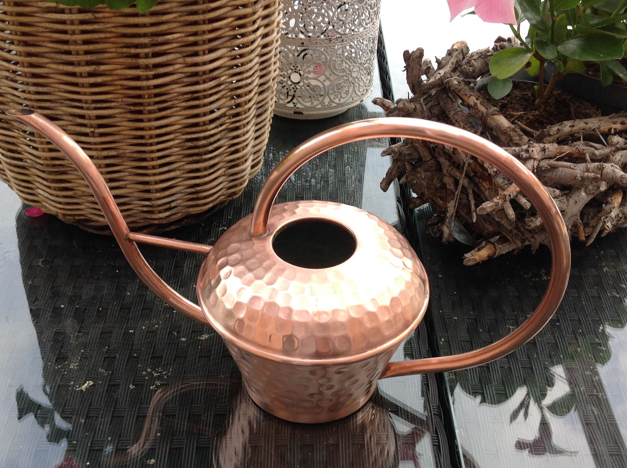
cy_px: 259
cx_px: 314
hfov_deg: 45.8
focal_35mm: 41
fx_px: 742
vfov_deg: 35.0
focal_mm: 4.28
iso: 50
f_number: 2.4
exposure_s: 1/154
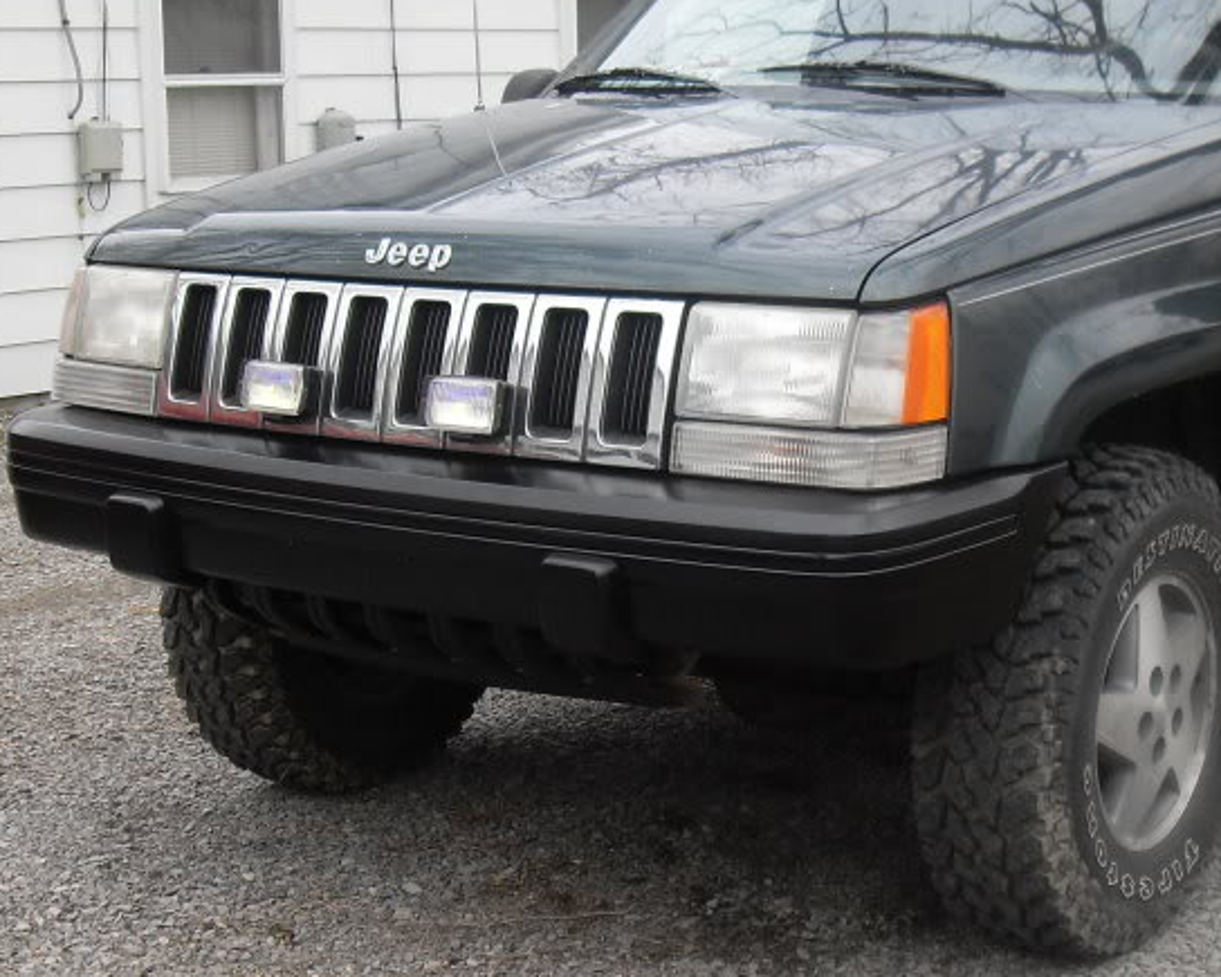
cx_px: 846
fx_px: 2457
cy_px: 514
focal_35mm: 68
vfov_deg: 22.5
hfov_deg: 27.7
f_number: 2.8
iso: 80
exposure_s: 1/250
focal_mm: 6.3
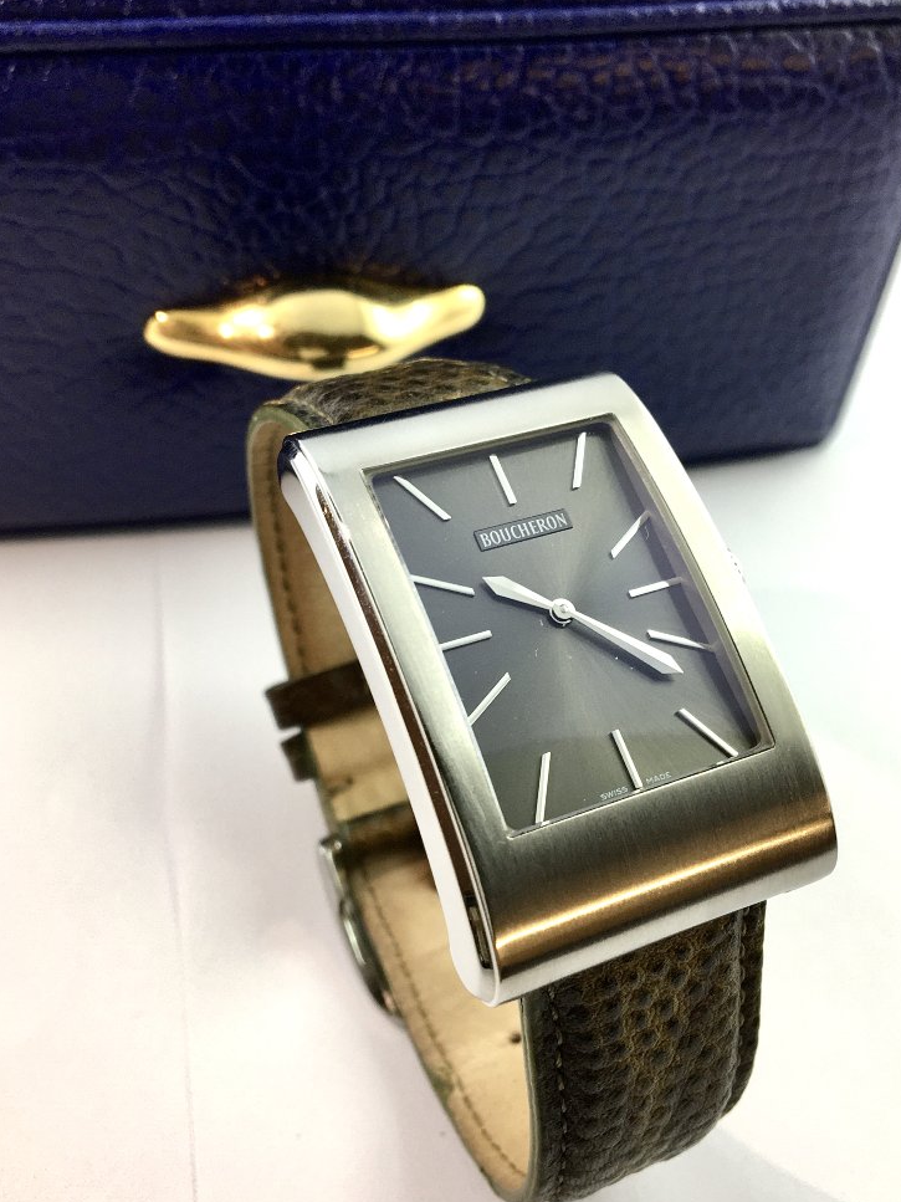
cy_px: 602
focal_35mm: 36
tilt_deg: -47.4
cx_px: 455
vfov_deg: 51.4
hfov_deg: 39.6
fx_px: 1250
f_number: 2.2
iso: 40
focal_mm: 4.15
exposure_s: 1/100
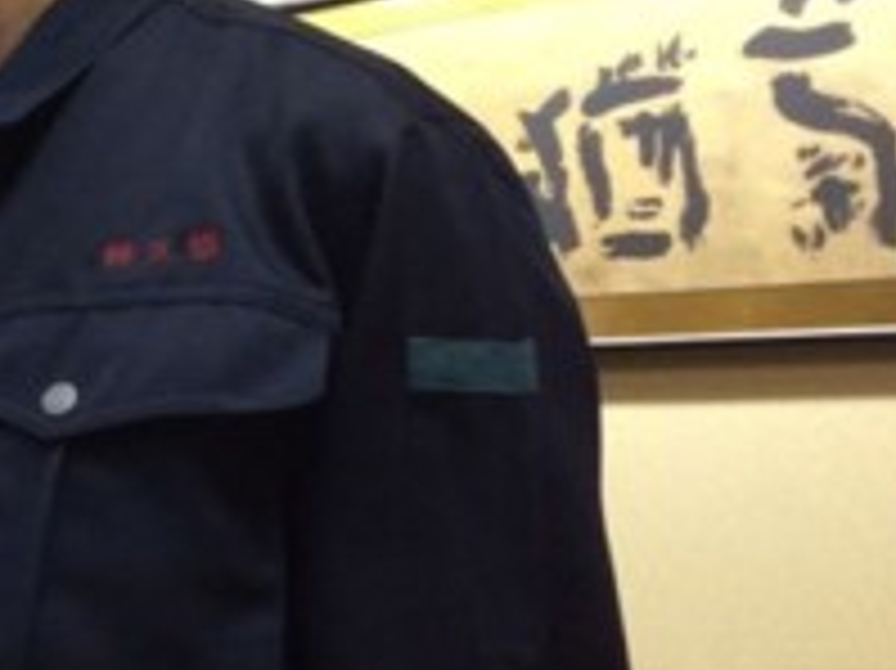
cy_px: 90
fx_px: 1759
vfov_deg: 21.2
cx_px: -45
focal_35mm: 68
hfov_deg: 26.7
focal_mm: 4.12
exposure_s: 1/30
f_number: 2.2
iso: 320
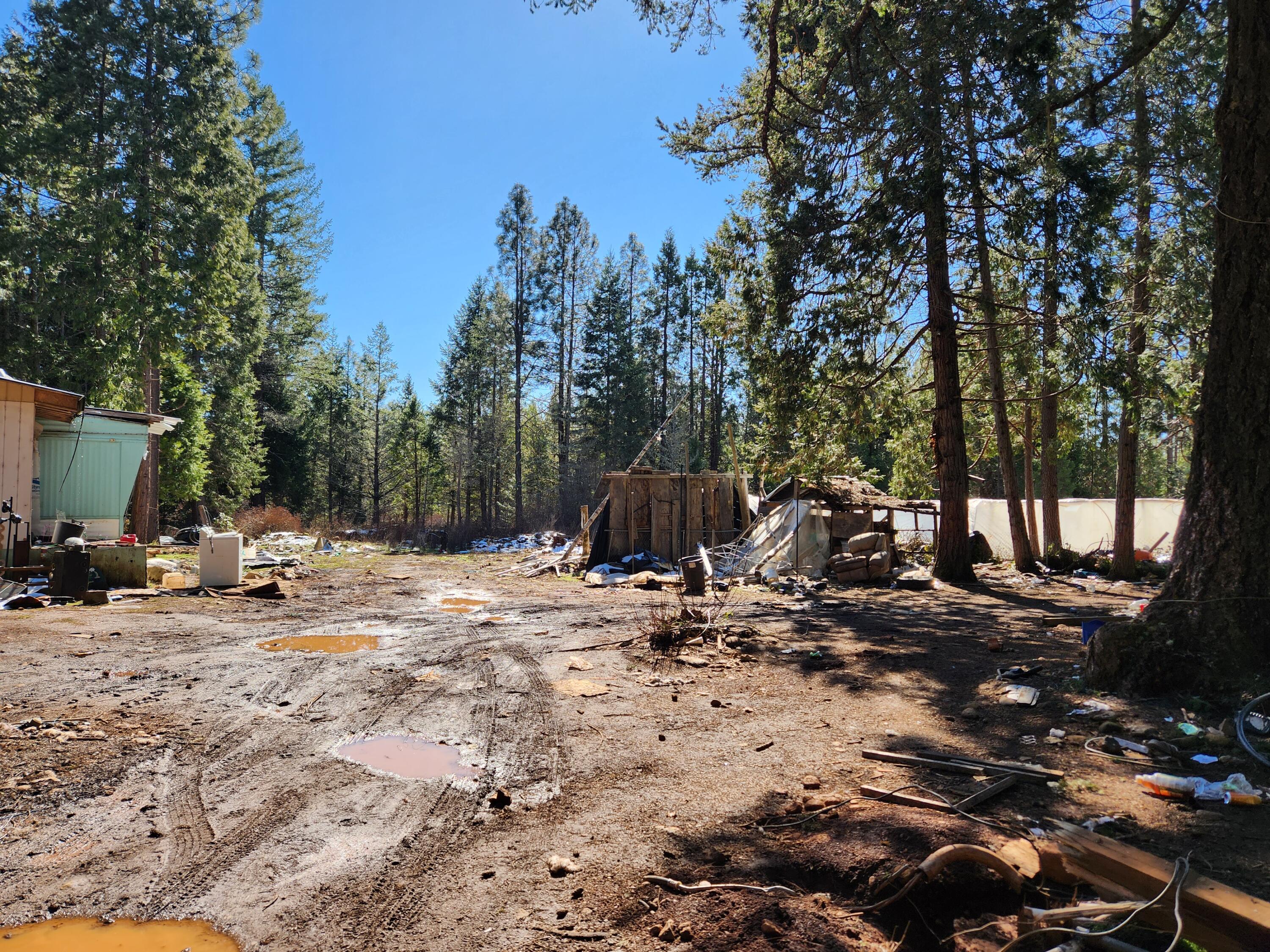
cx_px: 635
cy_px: 476
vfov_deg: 58.9
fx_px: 844
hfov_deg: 73.9
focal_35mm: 23
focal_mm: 5.4
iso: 20
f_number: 1.8
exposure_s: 1/878
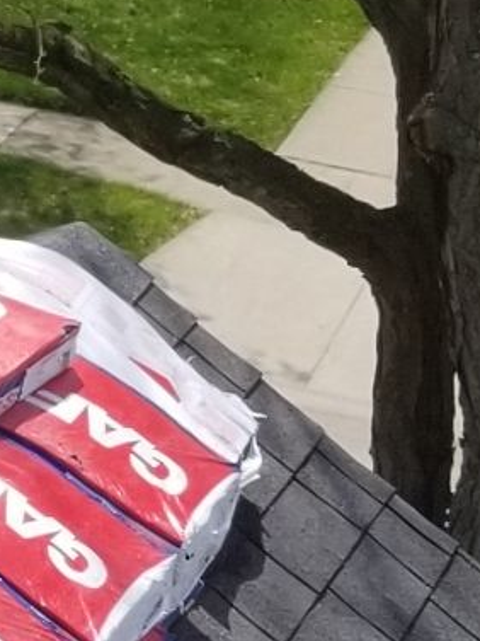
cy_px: 615
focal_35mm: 199
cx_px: -870
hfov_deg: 6.8
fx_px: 3679
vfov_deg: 9.9
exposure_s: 1/2648
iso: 50
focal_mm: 4.25
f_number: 1.7
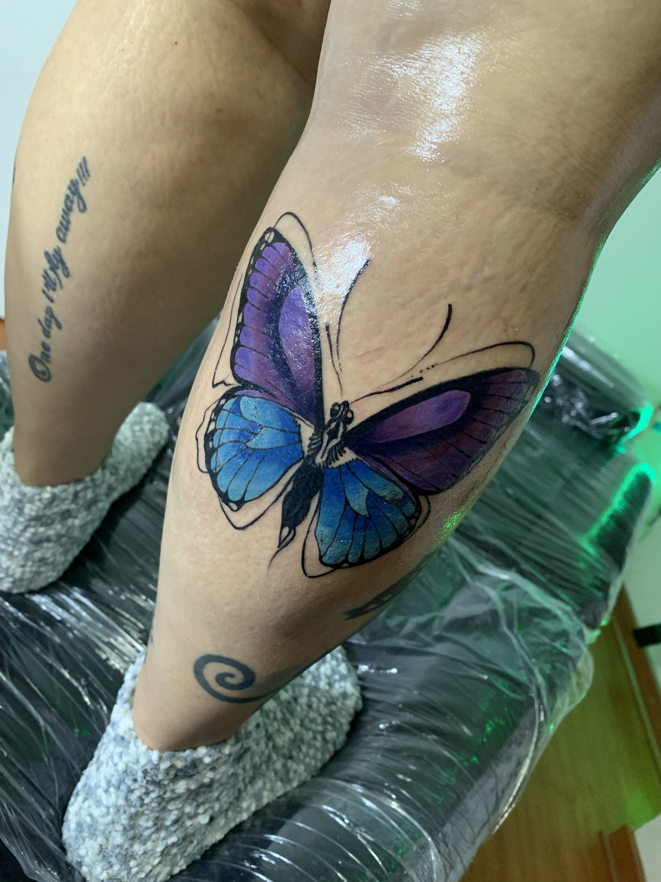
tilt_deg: -32.0
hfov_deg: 53.1
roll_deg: -28.1
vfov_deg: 67.3
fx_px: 662
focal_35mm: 26
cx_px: 330
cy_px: 441
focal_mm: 4.25
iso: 320
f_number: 1.8
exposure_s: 1/60
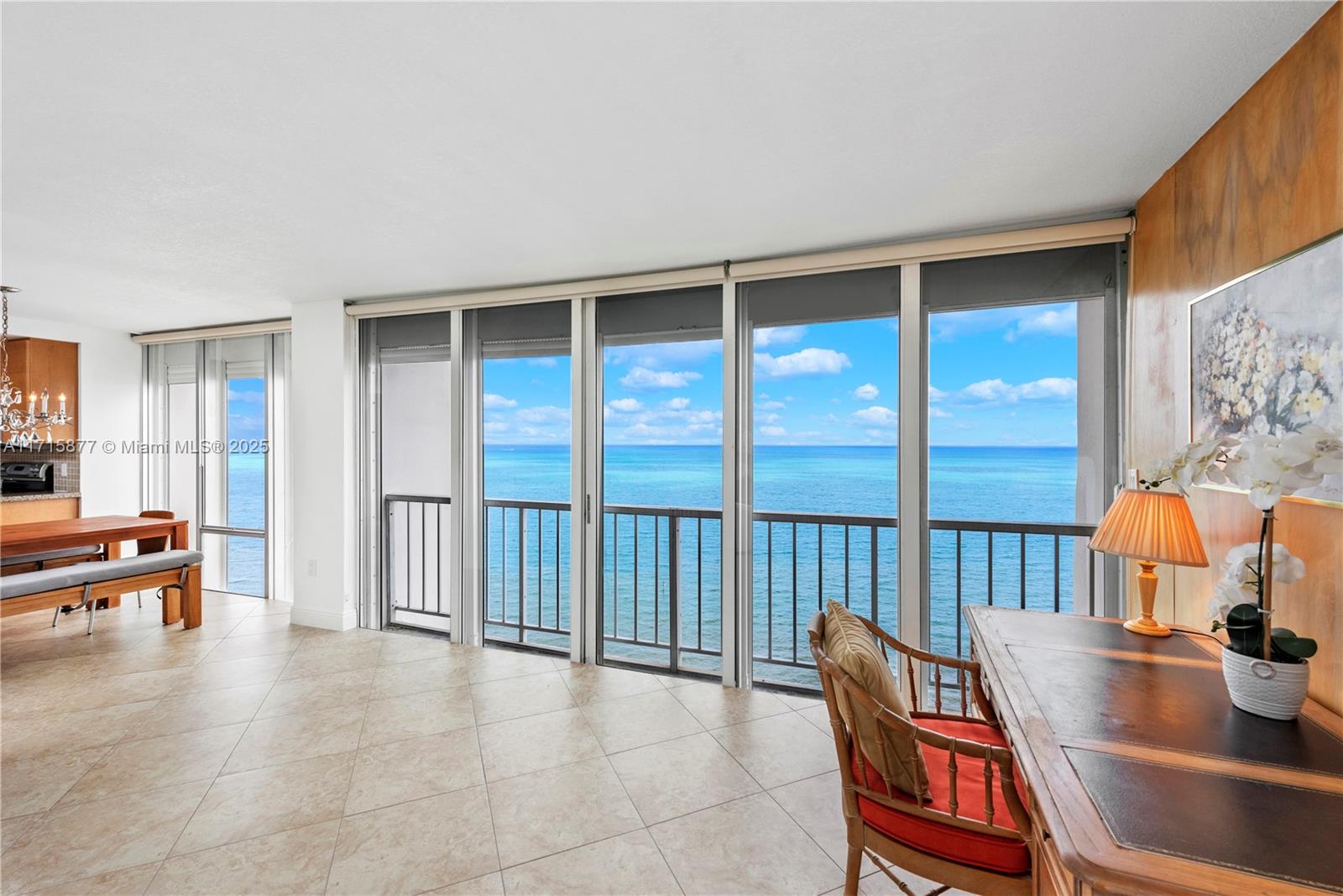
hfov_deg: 100.4
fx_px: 560
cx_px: 672
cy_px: 448
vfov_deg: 77.3
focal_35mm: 15
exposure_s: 1/160
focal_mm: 15
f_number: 8
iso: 400
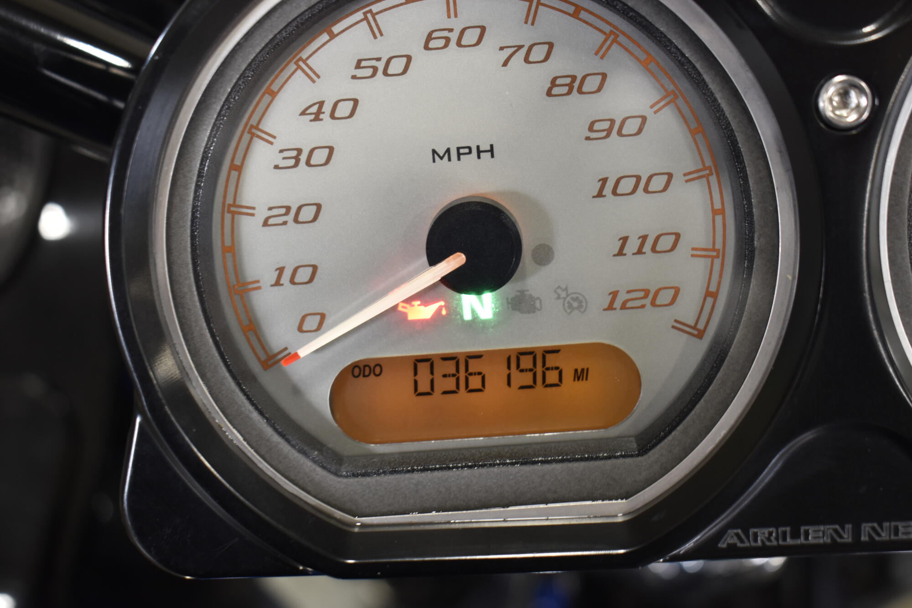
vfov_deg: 25.1
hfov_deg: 36.9
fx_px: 1368
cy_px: 304
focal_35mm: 54
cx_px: 456
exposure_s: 1/20
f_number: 4.8
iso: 400
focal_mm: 36
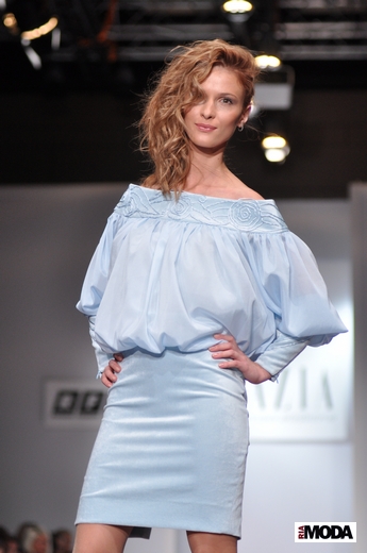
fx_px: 1841
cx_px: 184
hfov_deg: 11.4
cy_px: 276
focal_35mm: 120
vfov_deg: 17.1
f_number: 3.2
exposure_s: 1/200
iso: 800
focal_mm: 80
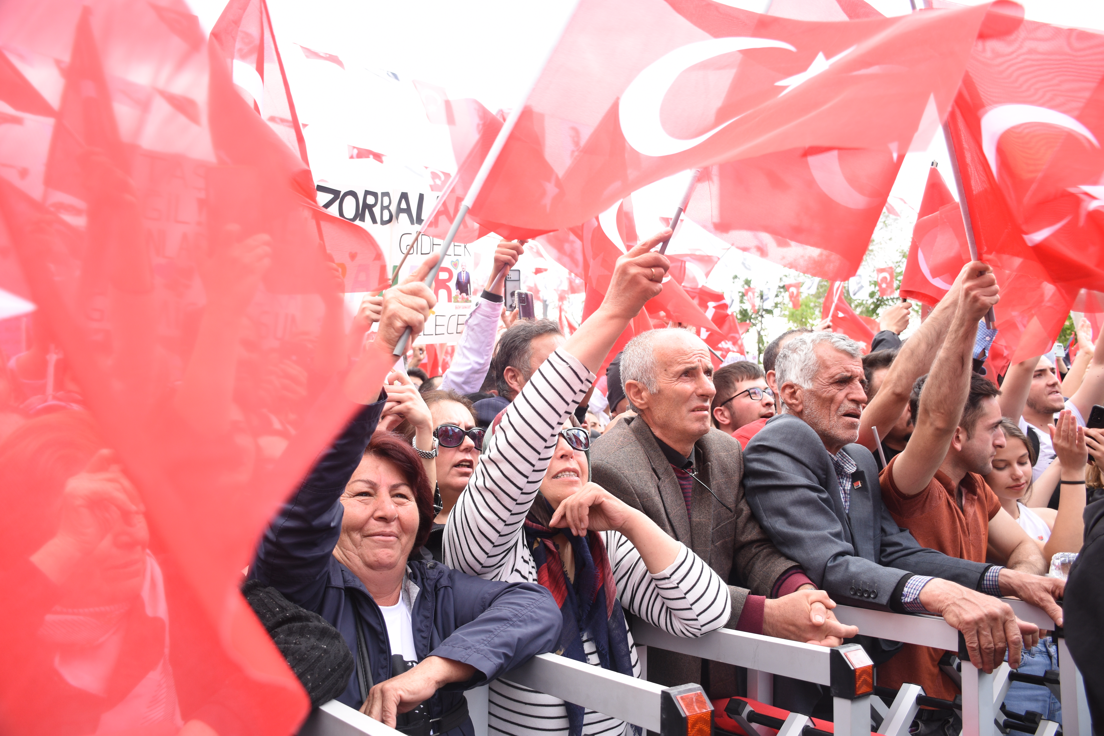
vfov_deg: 40.0
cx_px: 552
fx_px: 1012
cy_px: 368
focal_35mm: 33
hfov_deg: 57.2
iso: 250
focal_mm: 22
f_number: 3.5
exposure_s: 1/320
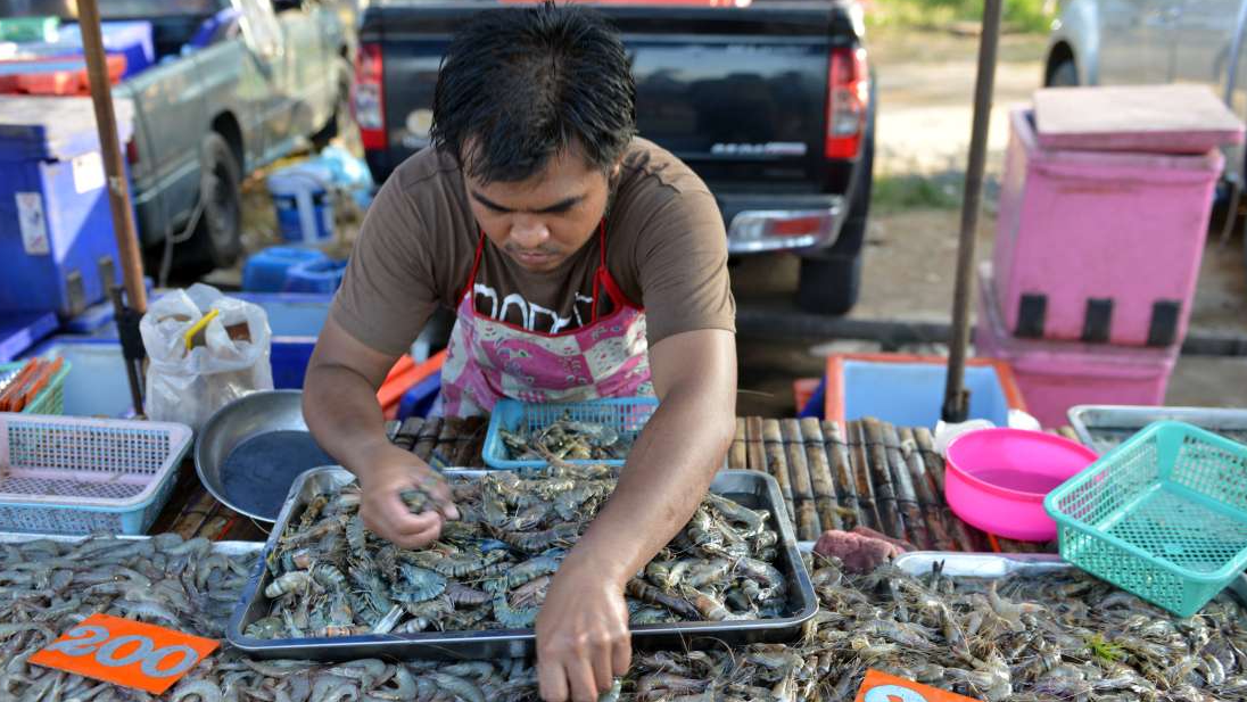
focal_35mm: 39
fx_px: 1290
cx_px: 610
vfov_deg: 30.3
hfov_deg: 51.6
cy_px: 449
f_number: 3.2
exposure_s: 1/40
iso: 100
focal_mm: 34
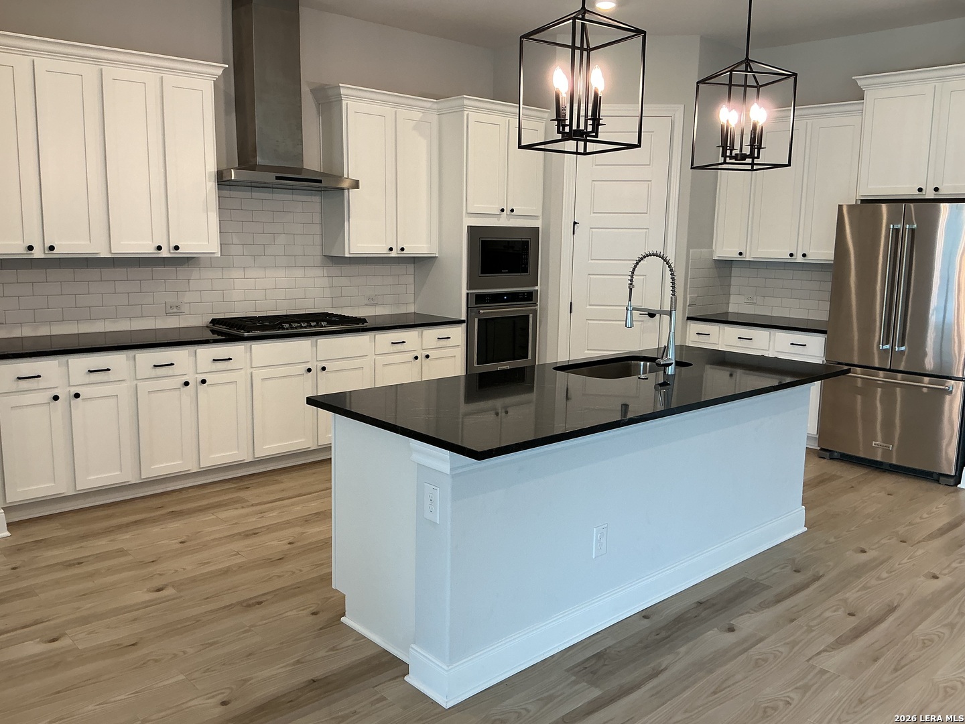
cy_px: 362
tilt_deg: -8.6
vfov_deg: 48.2
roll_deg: -1.3
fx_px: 808
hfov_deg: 61.7
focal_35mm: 29
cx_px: 482
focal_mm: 3
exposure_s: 1/60
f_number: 1.8
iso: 50
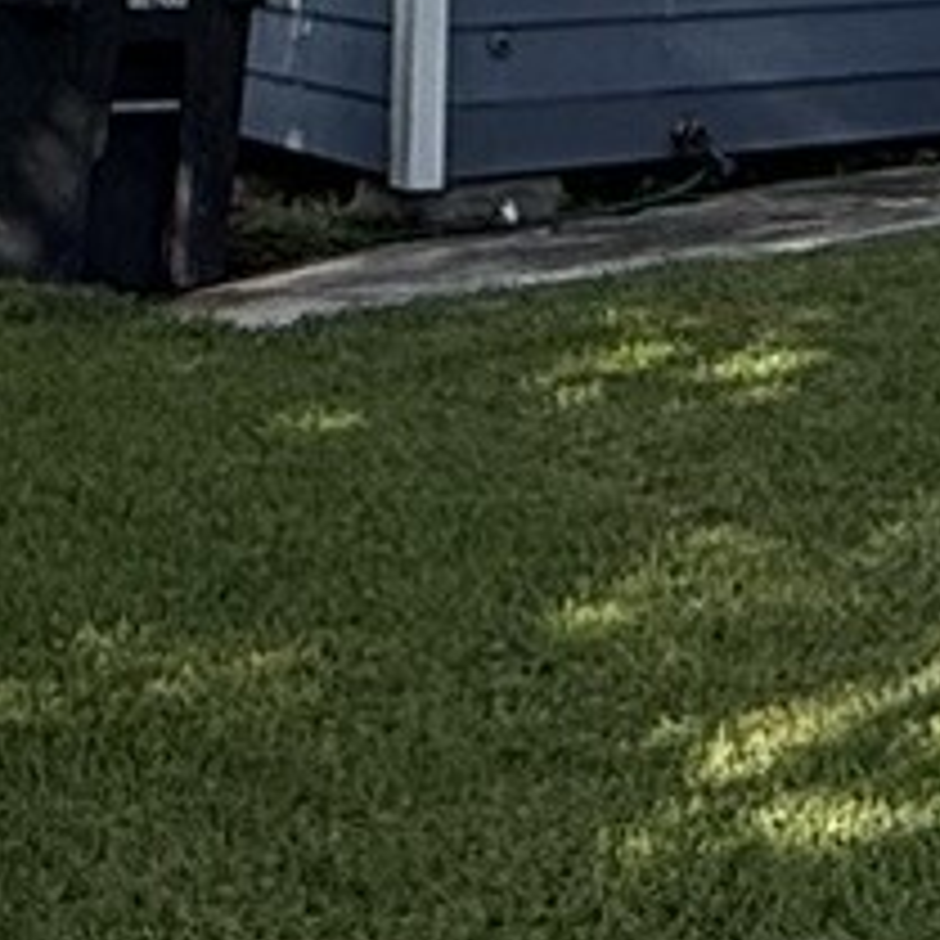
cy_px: -819
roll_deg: -0.4
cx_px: 1277
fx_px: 3717
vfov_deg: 12.9
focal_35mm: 121
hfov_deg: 13.8
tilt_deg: +8.4
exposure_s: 1/1848
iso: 50
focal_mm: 2.22
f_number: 2.2
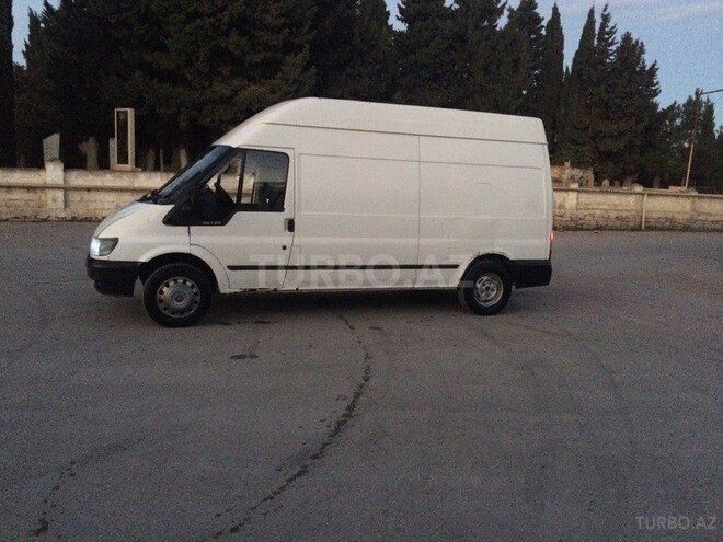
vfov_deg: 48.2
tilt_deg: -8.1
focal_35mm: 29
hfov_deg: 61.7
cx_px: 362
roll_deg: -2.2
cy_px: 271
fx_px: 606
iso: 400
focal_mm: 4.15
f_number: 2.2
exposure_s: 1/17
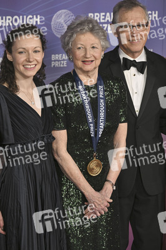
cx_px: 83
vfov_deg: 17.7
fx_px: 804
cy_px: 125
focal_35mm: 116
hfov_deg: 11.8
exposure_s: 1/320
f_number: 4.5
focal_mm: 116
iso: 2000
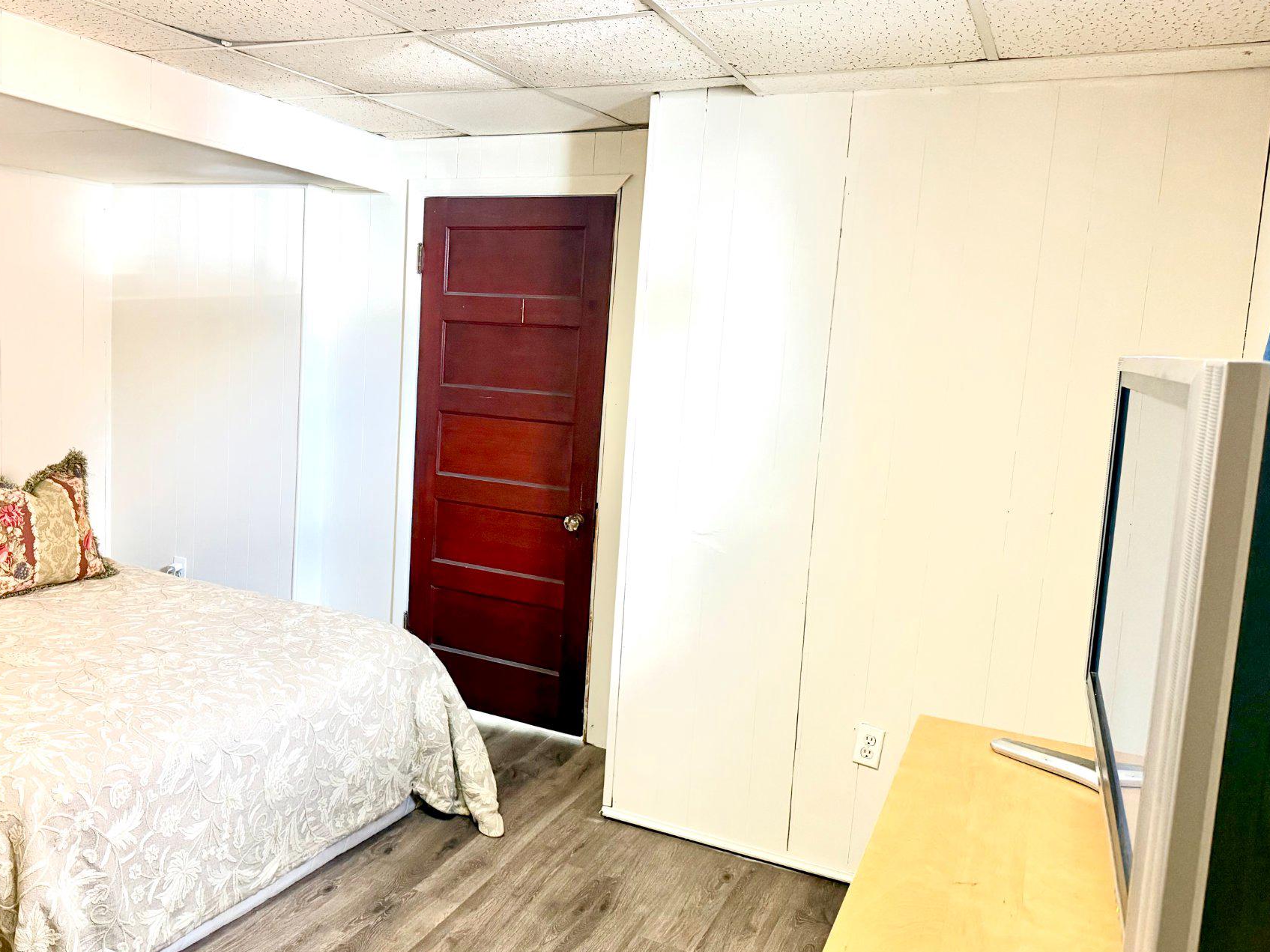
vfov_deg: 48.2
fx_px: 1064
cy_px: 454
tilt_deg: -7.9
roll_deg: -3.0
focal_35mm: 29
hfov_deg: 61.1
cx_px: 505
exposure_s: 1/60
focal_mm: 6.76
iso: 500
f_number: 1.78
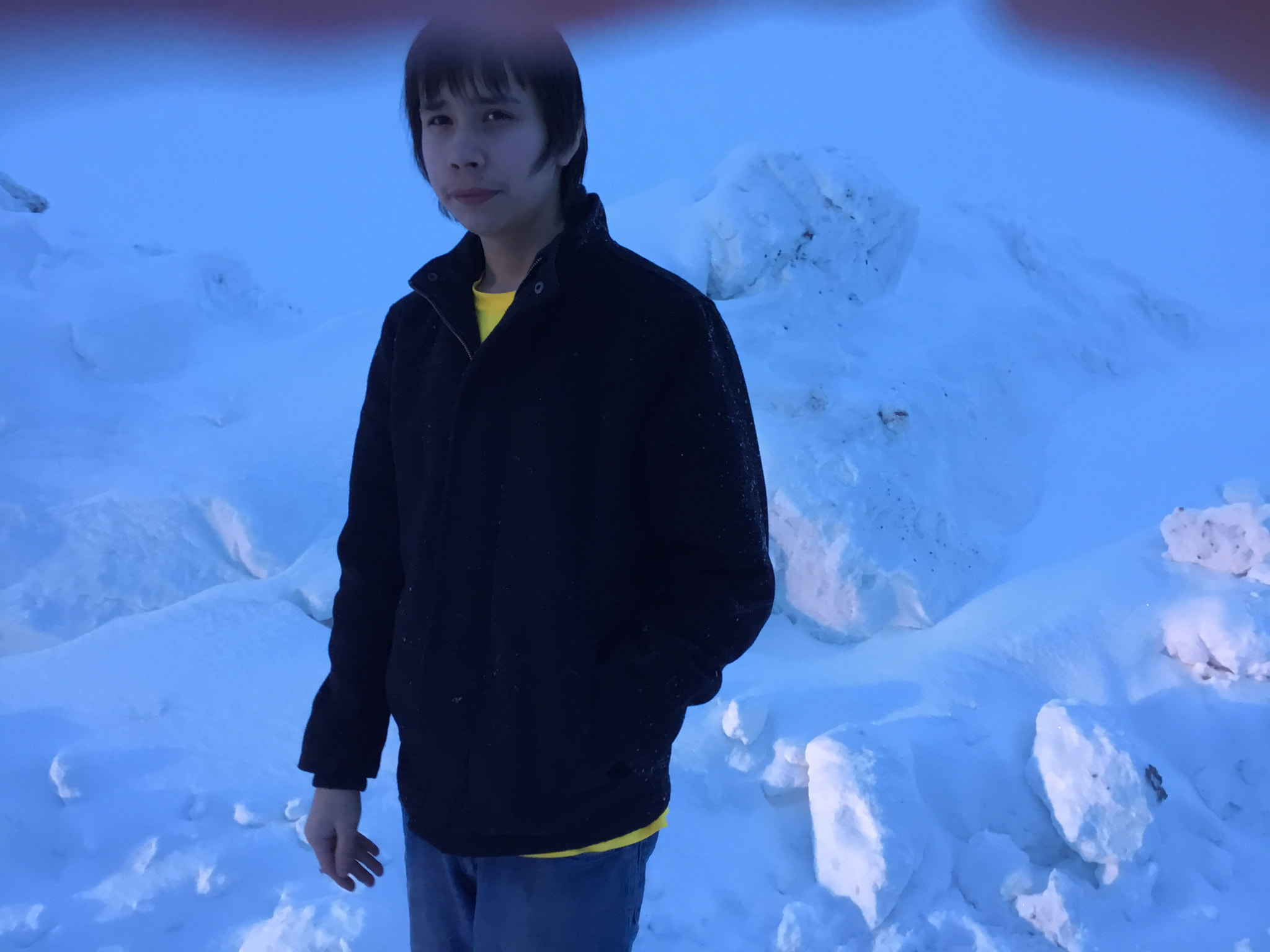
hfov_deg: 58.4
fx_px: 1137
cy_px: 476
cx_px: 635
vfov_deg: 45.4
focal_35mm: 31
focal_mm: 3.3
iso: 64
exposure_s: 1/30
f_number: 2.4
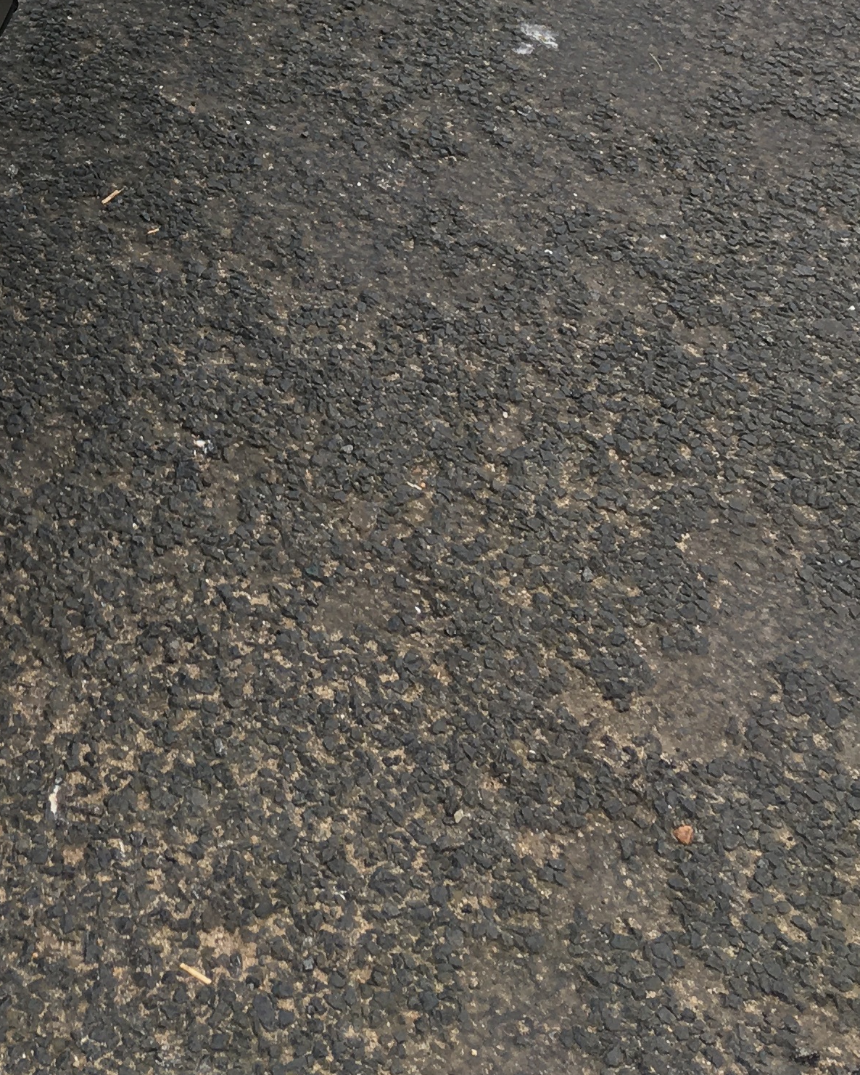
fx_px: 2449
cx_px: -26
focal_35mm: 77
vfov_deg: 22.1
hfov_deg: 19.3
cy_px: -345
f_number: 2.2
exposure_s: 1/306
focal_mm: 4.15
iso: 25
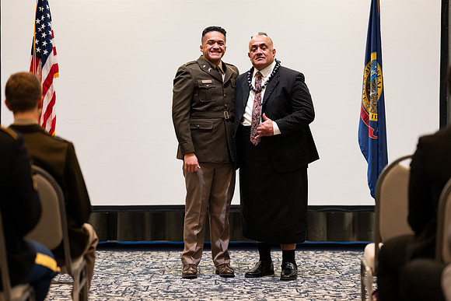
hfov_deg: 23.9
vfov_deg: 16.1
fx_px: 1065
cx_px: 226
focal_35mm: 85
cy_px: 150
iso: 640
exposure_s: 1/125
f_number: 1.8
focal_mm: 85
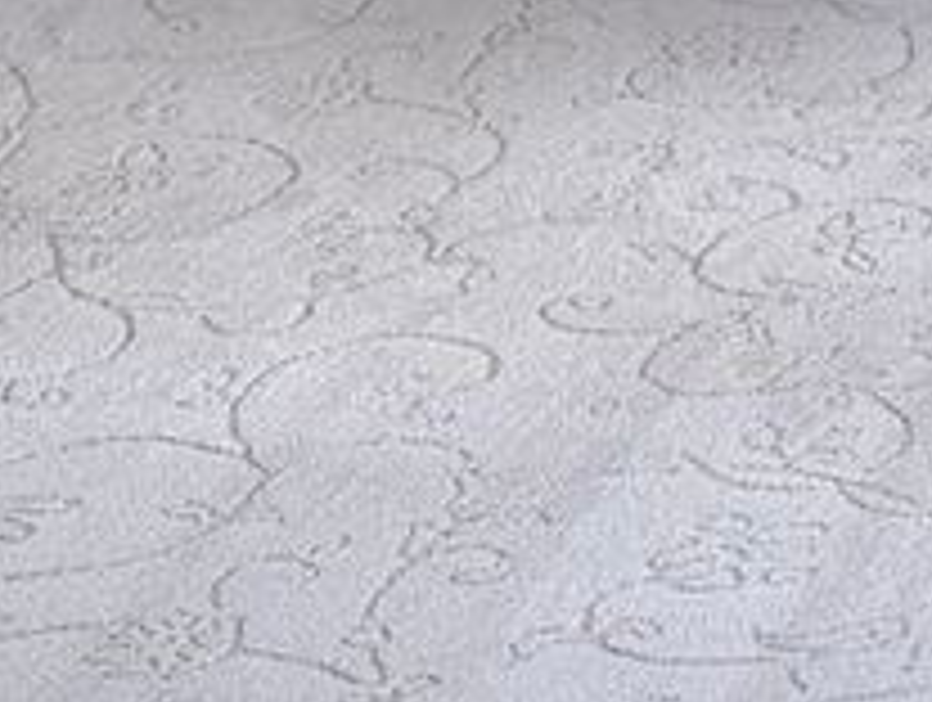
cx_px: 1932
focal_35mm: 188
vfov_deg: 7.4
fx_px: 5071
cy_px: -1001
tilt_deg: -6.6
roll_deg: +0.5
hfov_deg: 9.7
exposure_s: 1/60
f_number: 1.6
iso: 125
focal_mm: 5.96
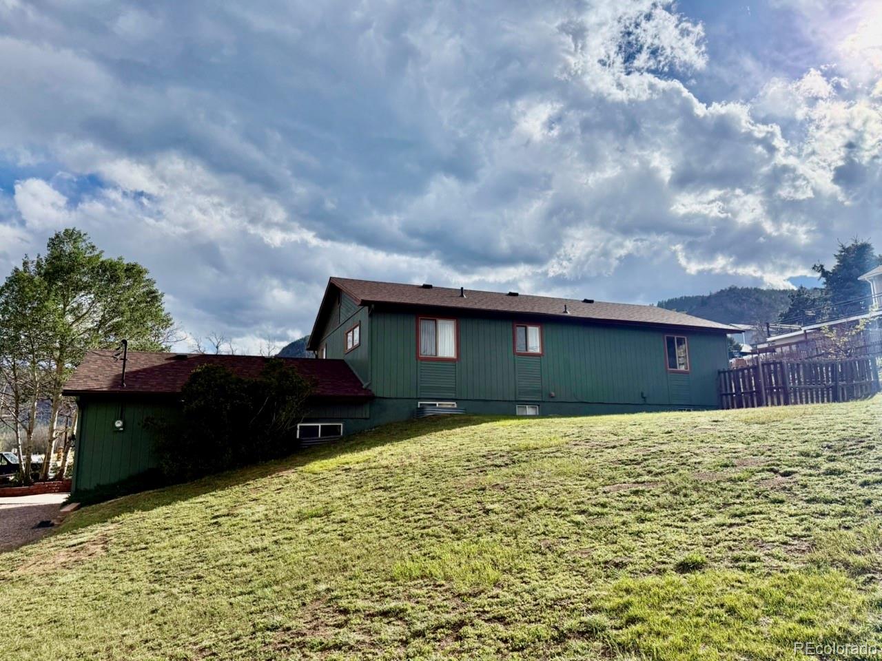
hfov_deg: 71.6
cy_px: 330
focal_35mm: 24
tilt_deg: +12.4
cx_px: 441
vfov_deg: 56.8
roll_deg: -0.1
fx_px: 612
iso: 125
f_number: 1.78
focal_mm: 6.76
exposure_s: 1/10309
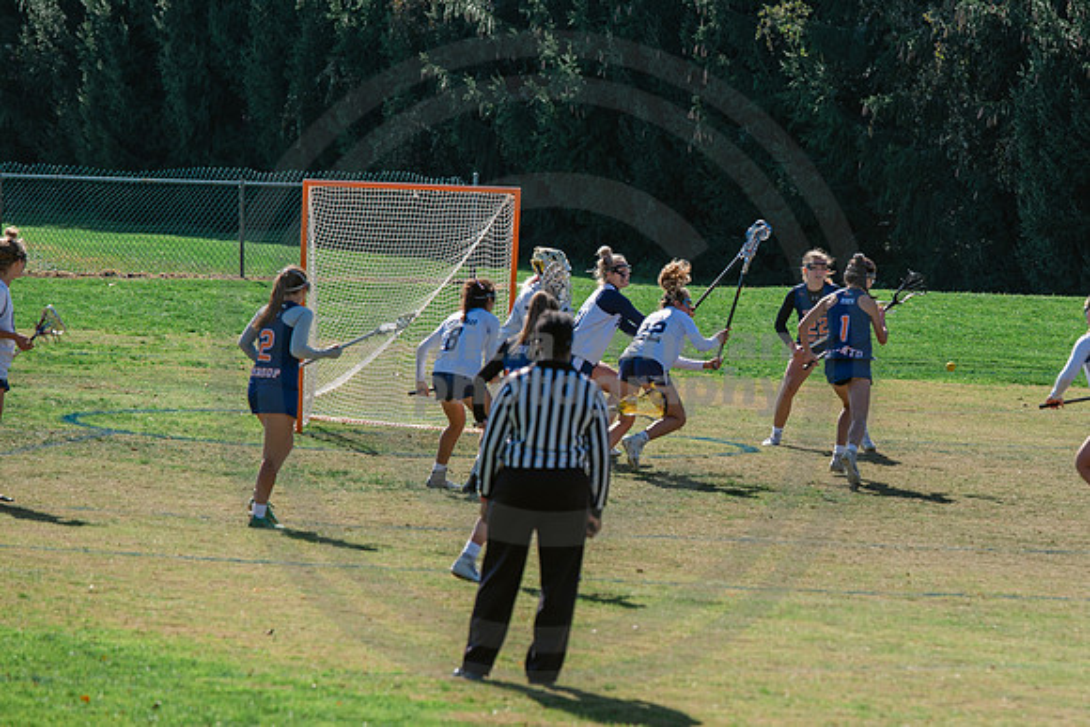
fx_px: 7860
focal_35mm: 260
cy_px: 415
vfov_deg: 5.3
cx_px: 707
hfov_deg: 7.9
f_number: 4.5
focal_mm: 200
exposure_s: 1/1250
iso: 250
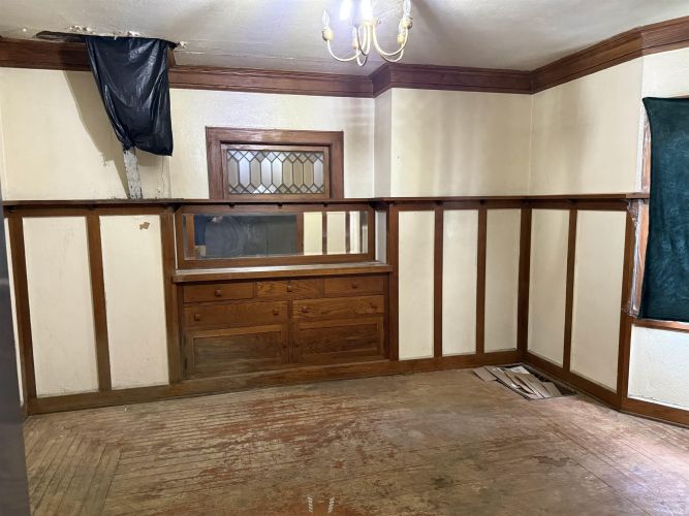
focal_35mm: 24
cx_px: 344
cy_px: 258
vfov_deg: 56.8
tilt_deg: -4.3
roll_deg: +1.4
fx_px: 478
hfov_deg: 71.6
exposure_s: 1/60
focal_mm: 6.76
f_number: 1.78
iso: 800
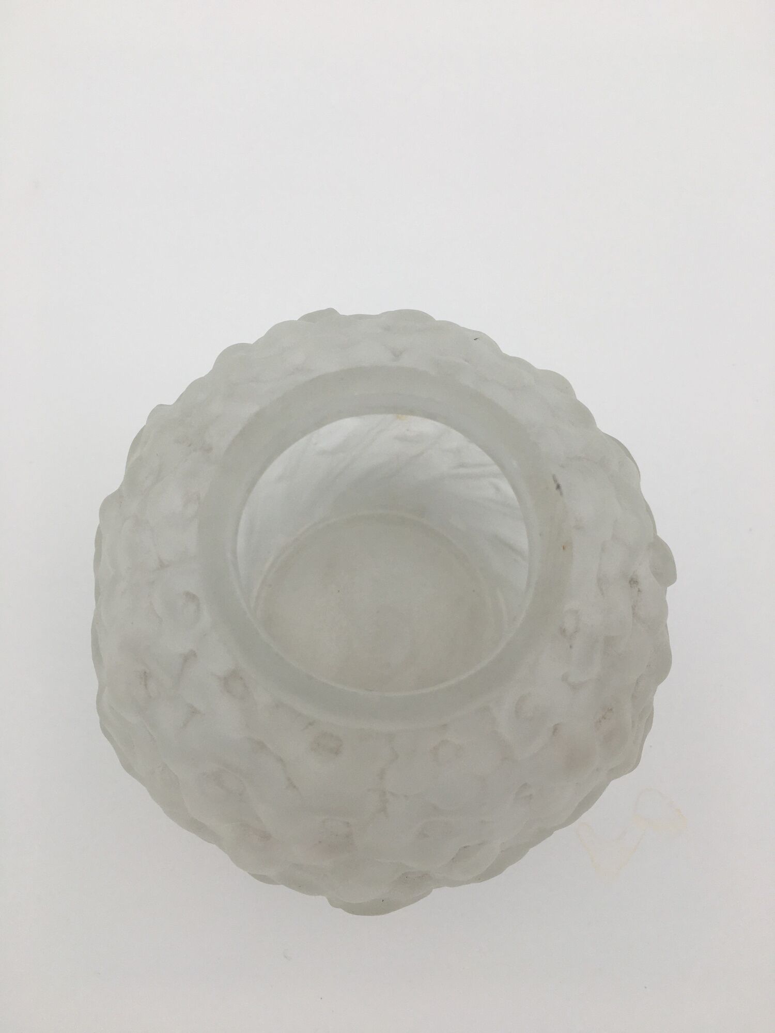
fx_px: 866
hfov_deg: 48.2
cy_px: 516
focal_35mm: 29
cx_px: 388
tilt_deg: -75.6
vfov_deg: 61.7
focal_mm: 4.15
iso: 25
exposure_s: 1/212
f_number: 2.2
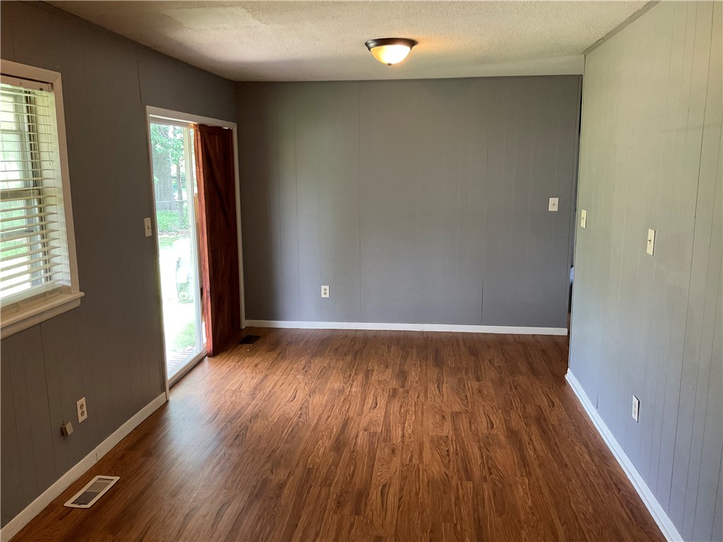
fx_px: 606
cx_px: 362
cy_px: 271
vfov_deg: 48.2
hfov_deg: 61.7
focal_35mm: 29
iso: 160
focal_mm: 3
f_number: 1.8
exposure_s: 1/60
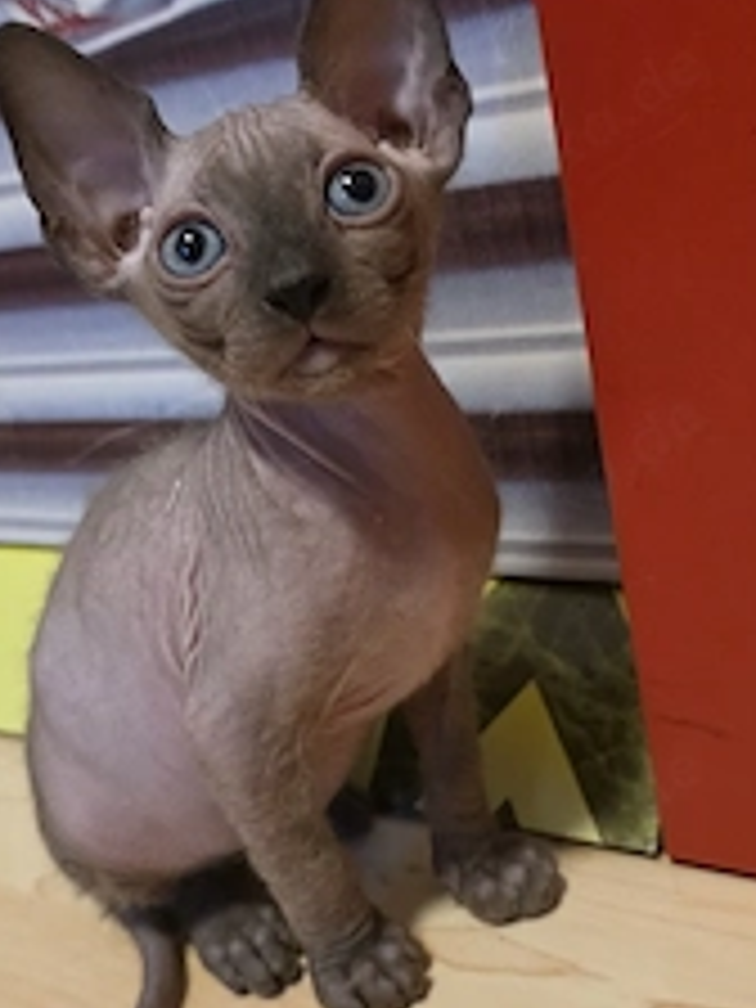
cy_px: 544
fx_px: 1194
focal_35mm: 41
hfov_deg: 35.1
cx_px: 324
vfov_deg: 45.7
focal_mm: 6.3
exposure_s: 1/101
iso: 1250
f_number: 1.7
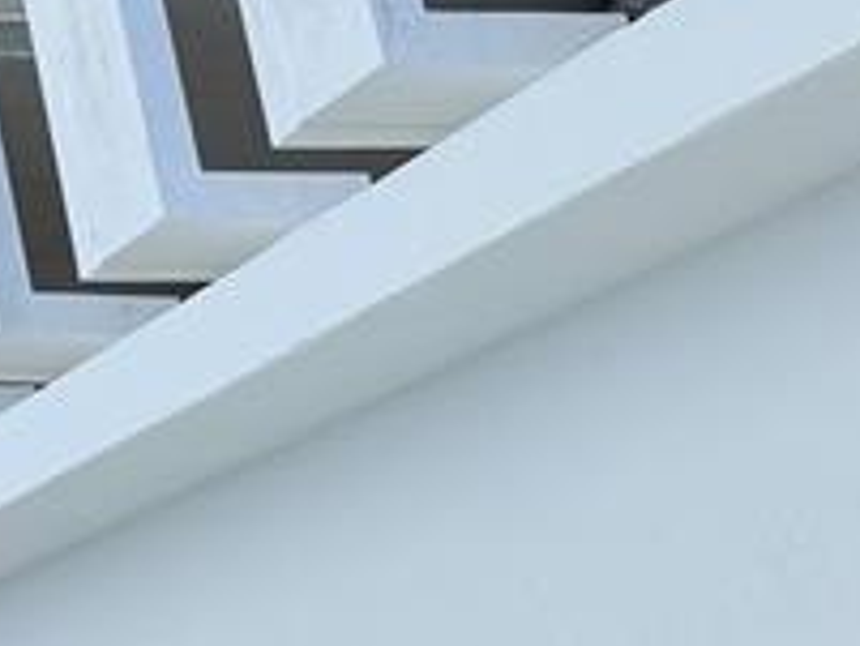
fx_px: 3033
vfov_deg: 10.6
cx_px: -1164
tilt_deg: -57.1
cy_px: -860
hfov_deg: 12.7
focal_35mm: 122
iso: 80
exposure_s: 1/2105
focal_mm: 6.76
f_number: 1.78
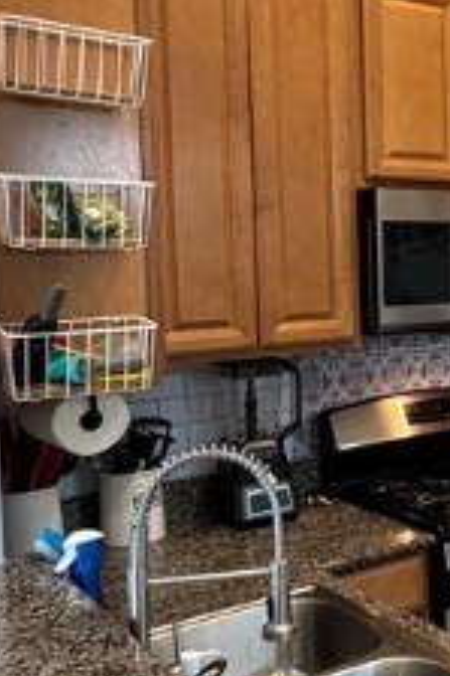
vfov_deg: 39.6
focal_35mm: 50
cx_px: 559
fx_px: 939
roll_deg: +1.5
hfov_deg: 24.2
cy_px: 311
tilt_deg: -3.2
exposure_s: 1/60
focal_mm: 2.22
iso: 400
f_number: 2.2
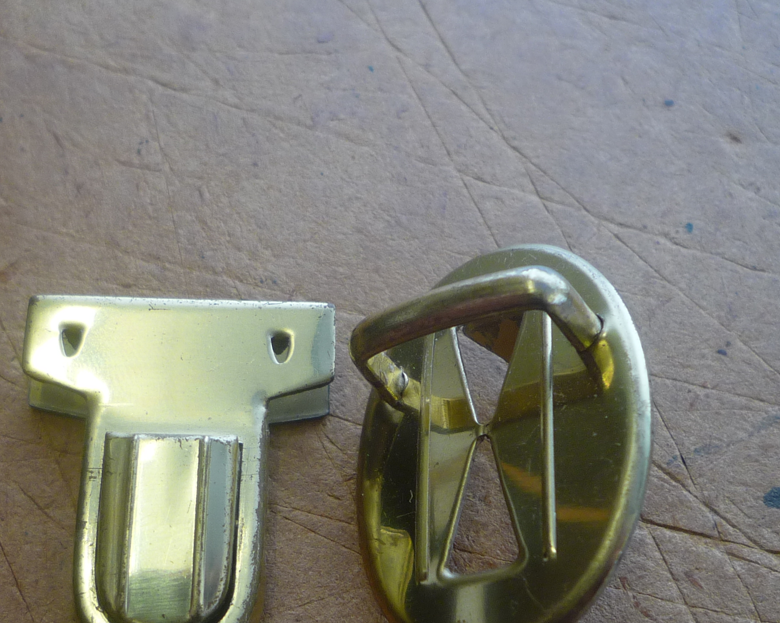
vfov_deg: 30.1
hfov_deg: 38.0
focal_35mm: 49
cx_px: 339
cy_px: 502
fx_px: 1131
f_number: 2.8
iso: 100
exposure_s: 1/50
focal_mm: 4.4
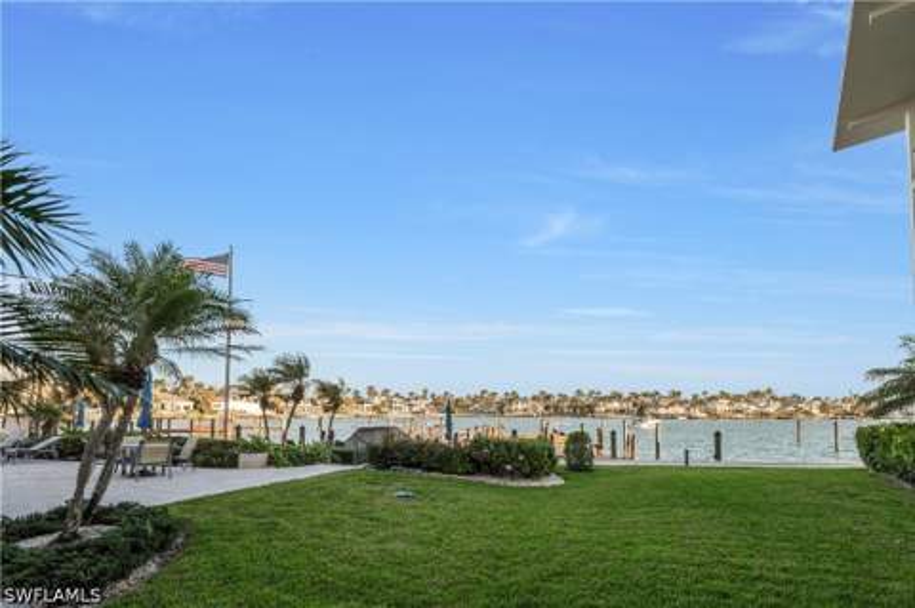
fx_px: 355
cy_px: 304
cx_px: 458
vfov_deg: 81.1
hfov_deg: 104.3
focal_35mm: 14
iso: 125
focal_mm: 14
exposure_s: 1/50
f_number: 11
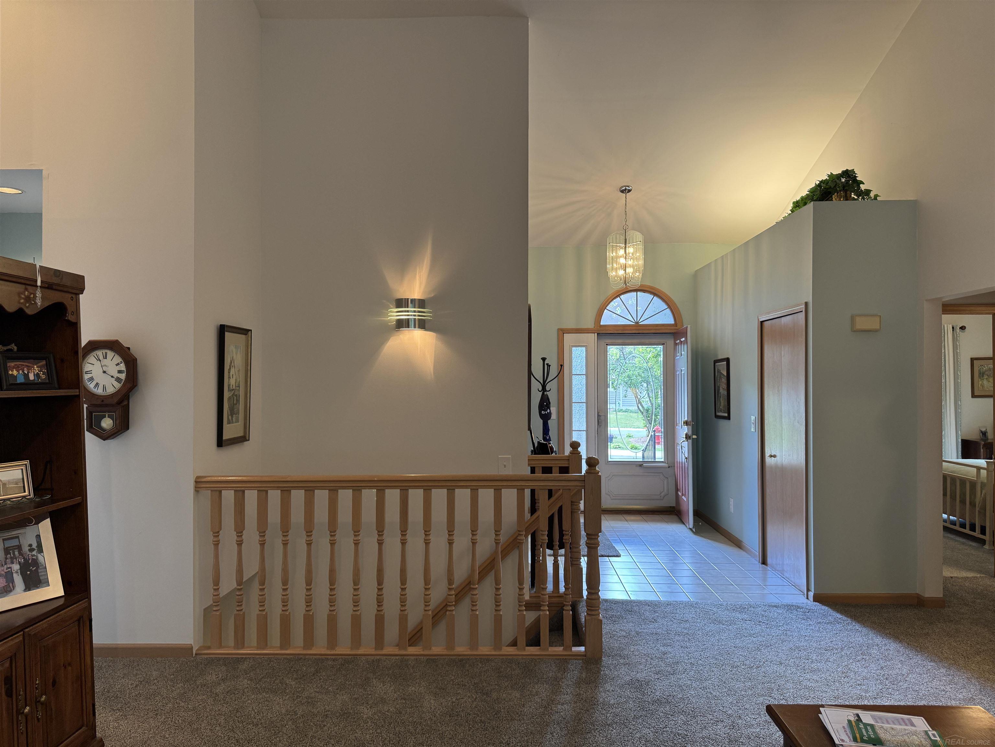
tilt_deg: +0.5
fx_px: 690
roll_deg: +0.0
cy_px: 374
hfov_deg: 71.6
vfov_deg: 56.8
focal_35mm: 24
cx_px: 498
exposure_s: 1/60
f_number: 1.78
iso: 125
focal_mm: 6.76
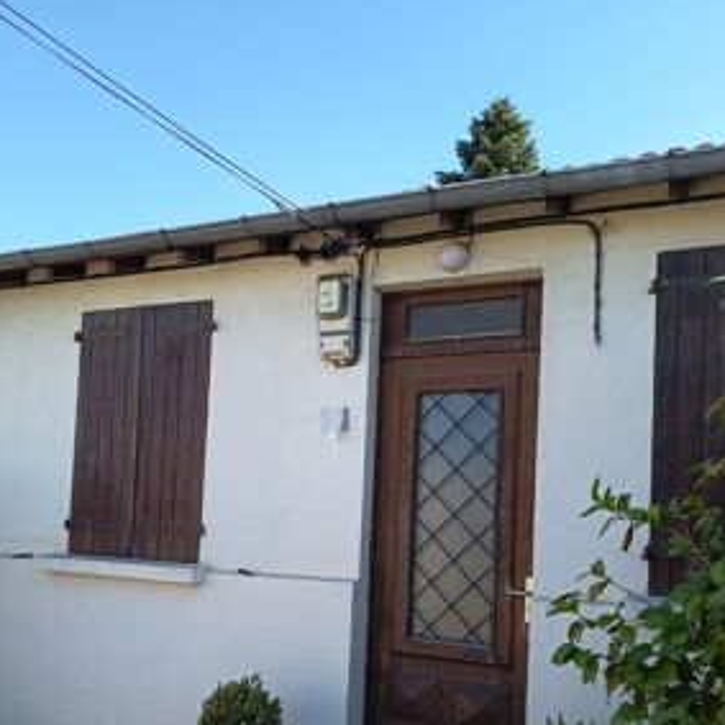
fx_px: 758
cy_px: 493
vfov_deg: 50.0
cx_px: 361
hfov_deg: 51.1
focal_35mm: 32
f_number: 1.7
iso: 50
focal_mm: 5.24
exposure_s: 1/168
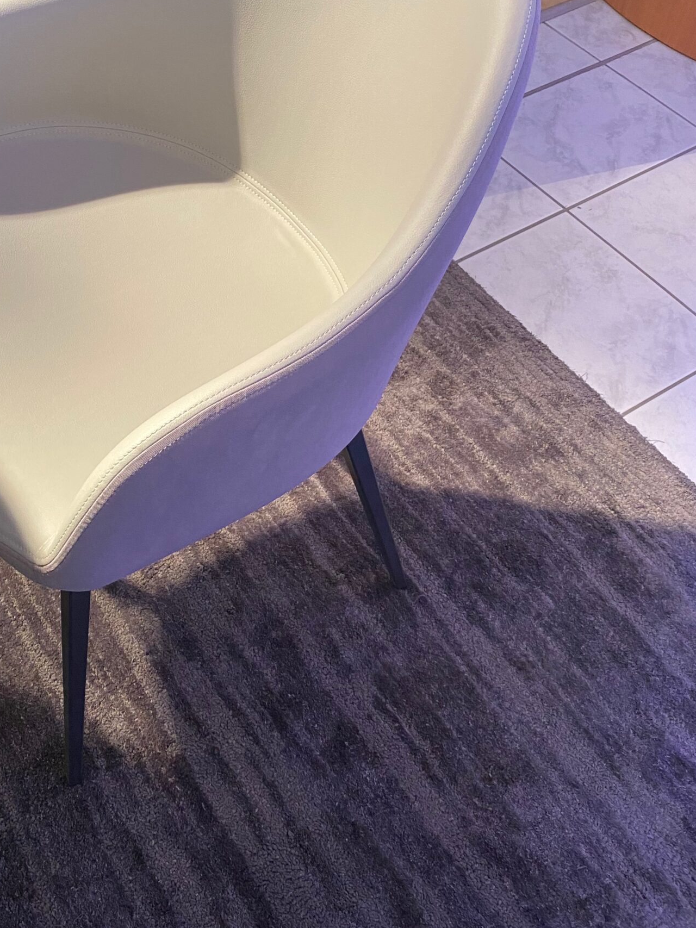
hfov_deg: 36.4
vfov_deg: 47.6
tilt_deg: -49.6
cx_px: 219
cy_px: 369
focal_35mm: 39
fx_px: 1046
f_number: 1.8
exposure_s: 1/50
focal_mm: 4.25
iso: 200
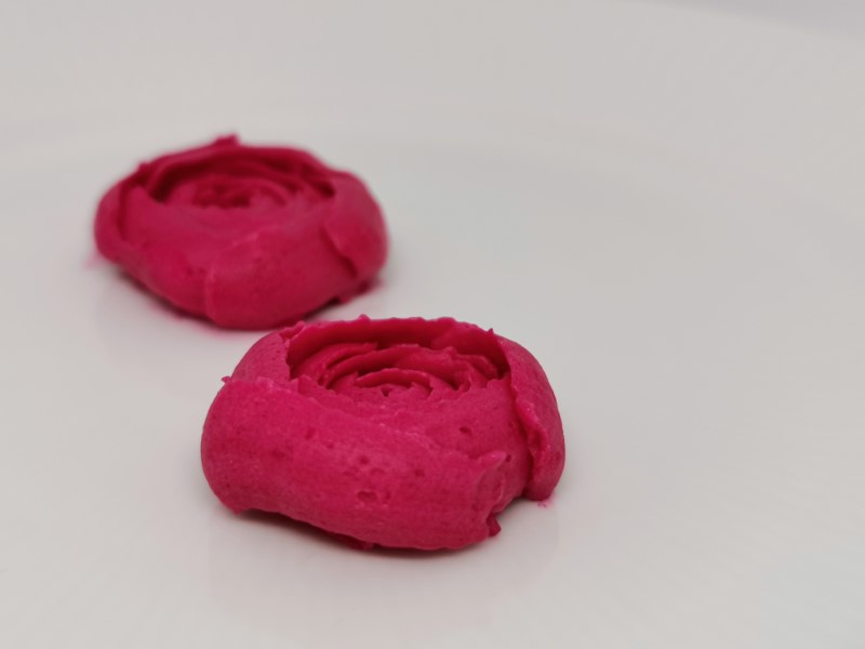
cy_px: 324
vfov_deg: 33.6
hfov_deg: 43.9
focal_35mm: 43
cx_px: 432
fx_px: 1075
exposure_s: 1/100
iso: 160
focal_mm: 5.56
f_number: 1.6
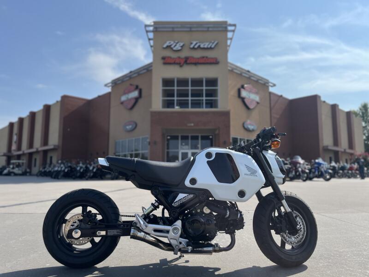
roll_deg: +0.7
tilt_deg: +7.1
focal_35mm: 26
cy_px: 138
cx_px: 184
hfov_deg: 67.3
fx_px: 277
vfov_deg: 53.1
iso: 50
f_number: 1.6
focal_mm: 5.1
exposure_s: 1/3521
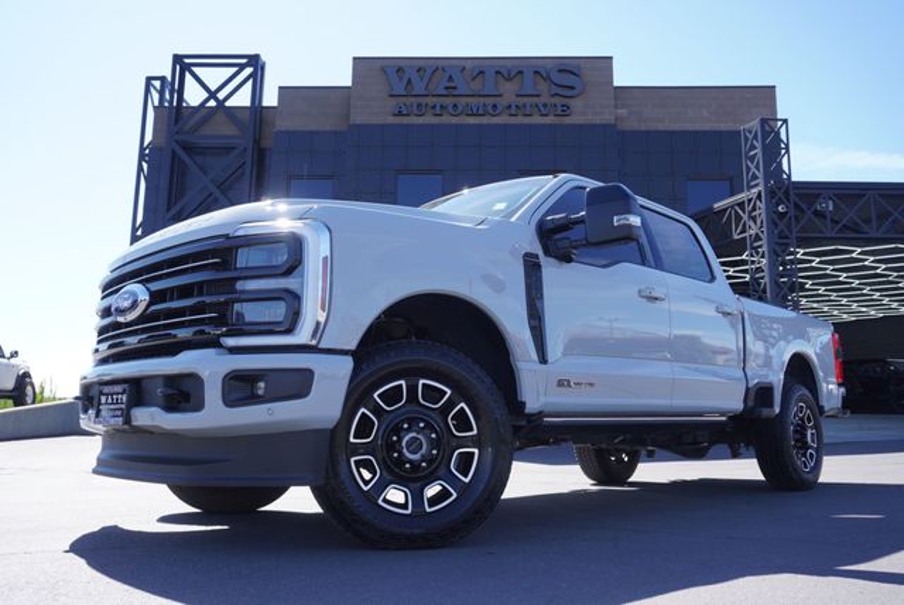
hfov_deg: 61.9
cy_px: 302
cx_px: 452
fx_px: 754
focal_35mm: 30
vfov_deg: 43.7
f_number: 6.3
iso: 100
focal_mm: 20
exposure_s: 1/160
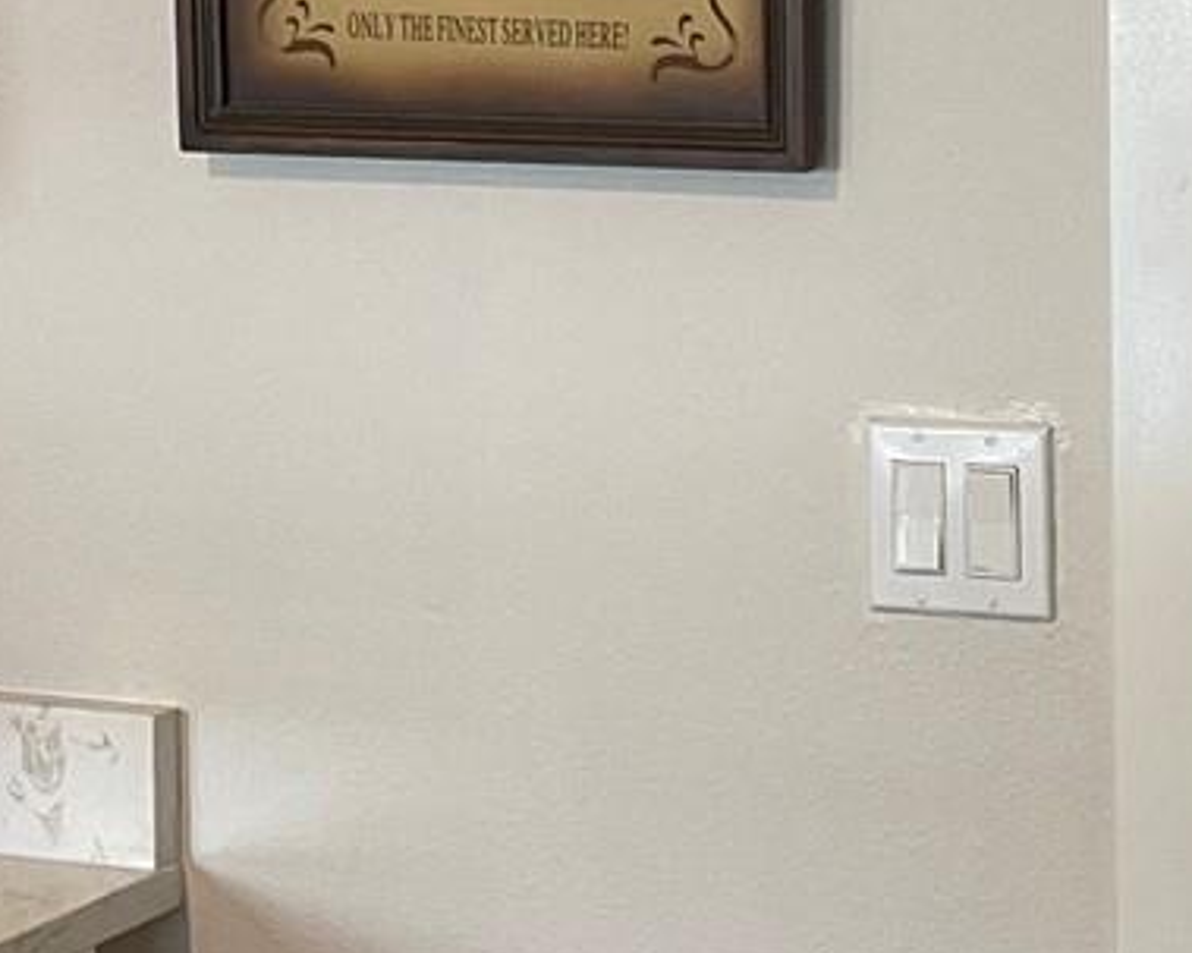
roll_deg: +0.4
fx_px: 3633
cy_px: 91
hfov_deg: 18.6
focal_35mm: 103
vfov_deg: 14.8
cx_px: 733
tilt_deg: -4.1
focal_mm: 5.1
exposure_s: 1/60
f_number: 1.6
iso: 125
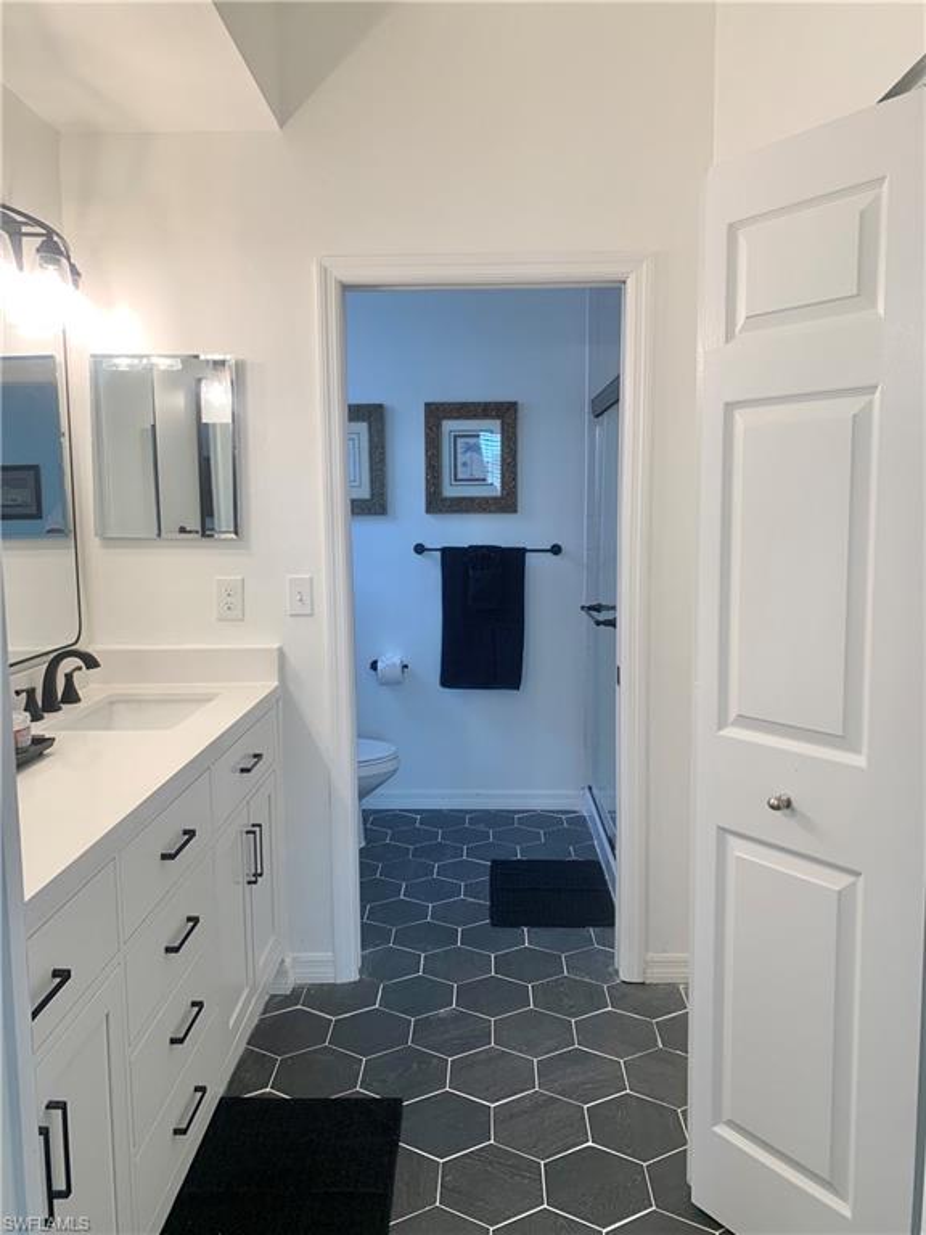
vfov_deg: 67.3
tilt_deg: -5.3
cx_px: 463
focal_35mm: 26
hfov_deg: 53.1
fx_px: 927
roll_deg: +0.0
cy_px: 618
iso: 64
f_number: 1.8
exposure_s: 1/120
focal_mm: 4.25
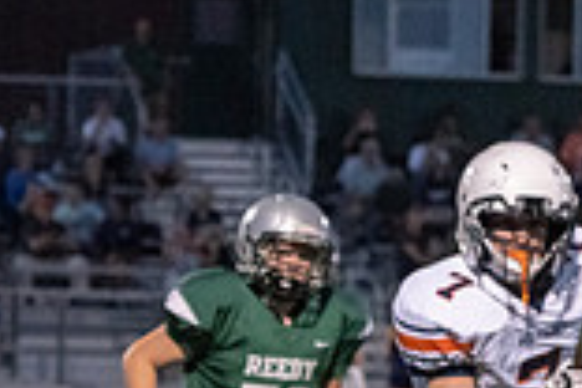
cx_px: 705
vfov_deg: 3.5
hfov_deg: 5.3
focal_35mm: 387
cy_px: 617
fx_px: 6256
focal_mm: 104
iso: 12800
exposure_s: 1/1000
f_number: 5.6
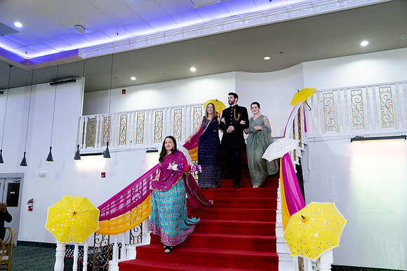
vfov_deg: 43.6
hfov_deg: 61.9
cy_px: 136
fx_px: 339
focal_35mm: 30
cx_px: 204
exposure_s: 1/125
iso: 1250
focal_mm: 30
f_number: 3.2
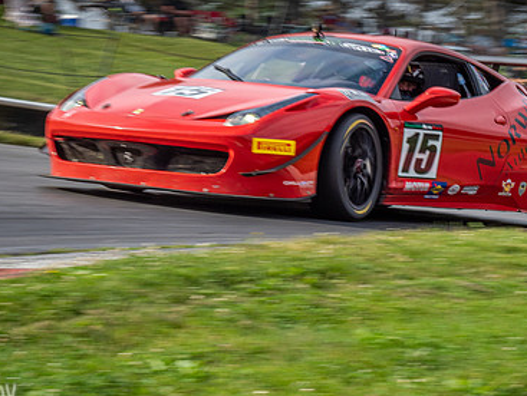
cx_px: 228
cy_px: 111
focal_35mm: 180
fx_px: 2743
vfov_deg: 8.3
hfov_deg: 11.0
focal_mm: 57
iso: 200
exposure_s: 1/125
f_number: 11
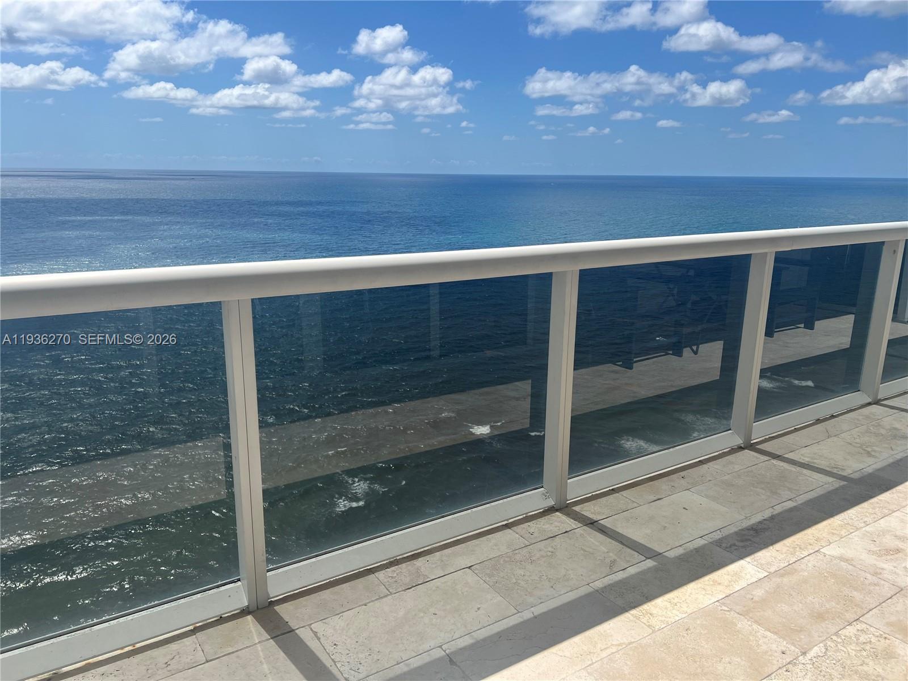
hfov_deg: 67.3
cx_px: 454
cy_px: 340
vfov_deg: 53.1
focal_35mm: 26
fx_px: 682
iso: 50
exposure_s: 1/5882
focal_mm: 5.7
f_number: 1.5
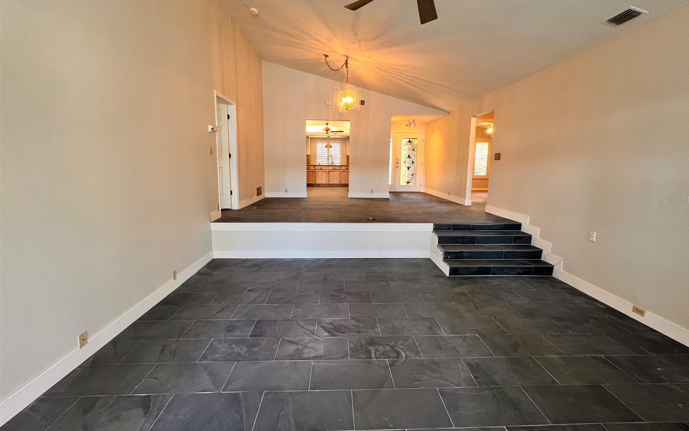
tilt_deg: -8.3
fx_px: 263
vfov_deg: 78.5
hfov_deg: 105.3
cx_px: 350
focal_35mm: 14
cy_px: 199
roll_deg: -1.4
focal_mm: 1.57
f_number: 1.8
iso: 160
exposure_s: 1/60
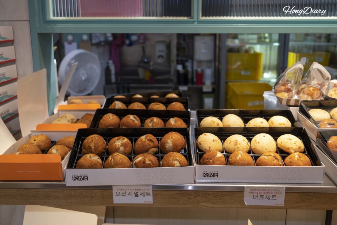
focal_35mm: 39
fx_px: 365
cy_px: 112
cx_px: 168
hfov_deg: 49.5
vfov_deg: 34.2
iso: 1250
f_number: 5
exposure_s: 1/160
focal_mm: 39
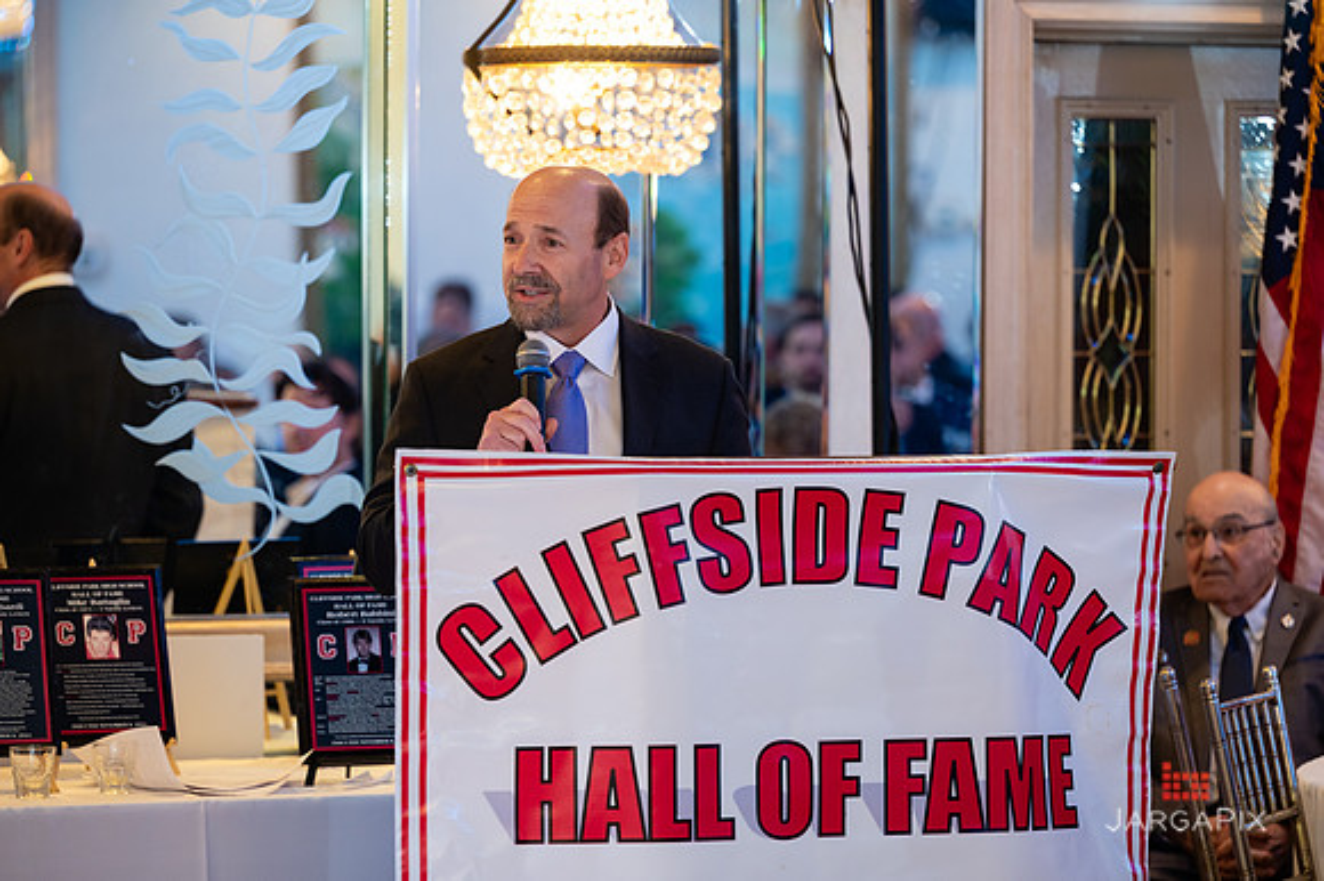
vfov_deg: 9.6
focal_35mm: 143
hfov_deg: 14.3
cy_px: 440
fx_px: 5267
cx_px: 662
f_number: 3.2
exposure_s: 1/125
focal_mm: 140
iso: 1250
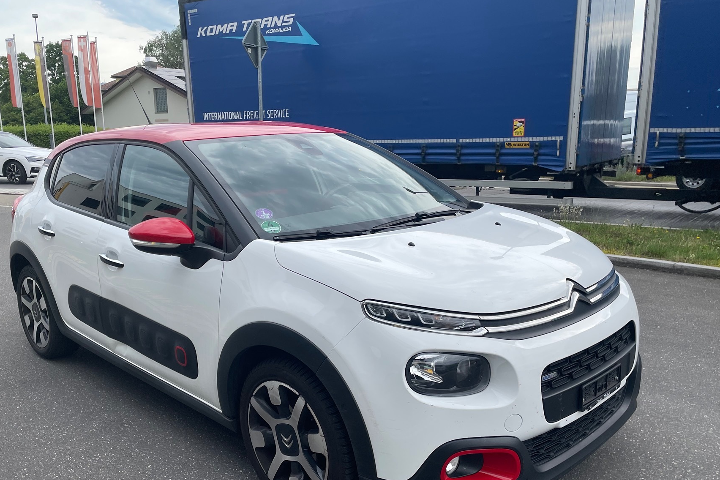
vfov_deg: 40.9
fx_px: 640
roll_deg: -0.7
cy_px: 288
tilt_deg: -14.8
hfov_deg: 58.5
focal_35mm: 32
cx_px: 315
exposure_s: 1/1052
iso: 32
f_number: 1.6
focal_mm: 4.2
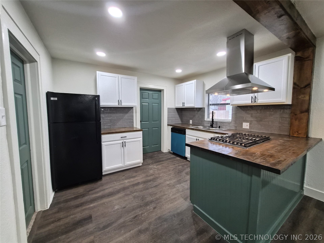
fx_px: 122
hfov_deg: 106.2
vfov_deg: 89.9
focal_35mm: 13
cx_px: 162
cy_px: 122
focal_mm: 1.7
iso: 200
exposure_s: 1/60
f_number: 2.2
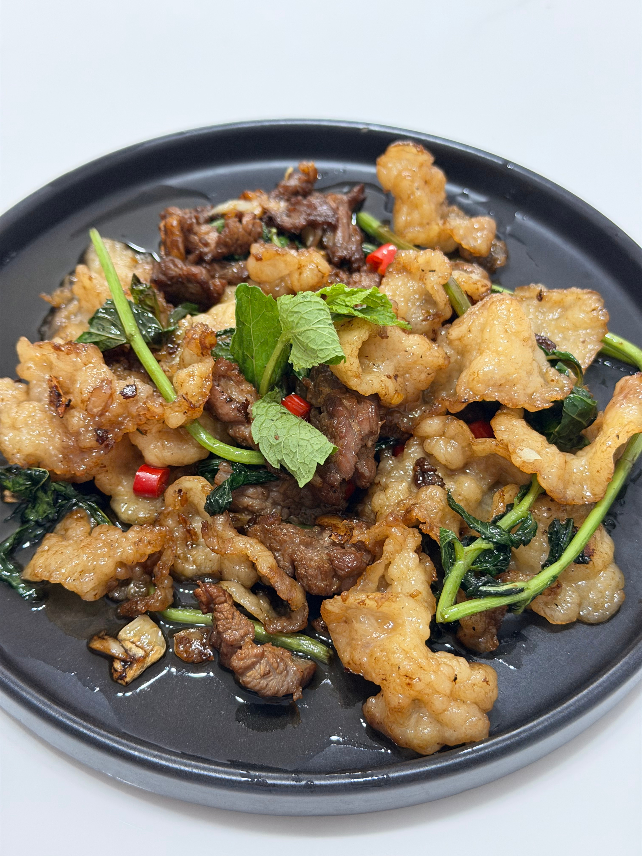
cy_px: 428
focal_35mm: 48
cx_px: 321
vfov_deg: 39.7
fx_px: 1187
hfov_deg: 30.3
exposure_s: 1/33
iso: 400
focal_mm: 6.76
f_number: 1.78
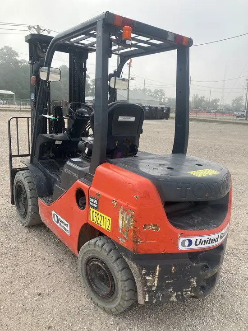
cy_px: 166
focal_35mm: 28
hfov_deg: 49.8
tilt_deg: -10.8
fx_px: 267
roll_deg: -4.0
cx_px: 124
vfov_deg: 63.4
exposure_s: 1/952
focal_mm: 3.99
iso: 32
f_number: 1.8
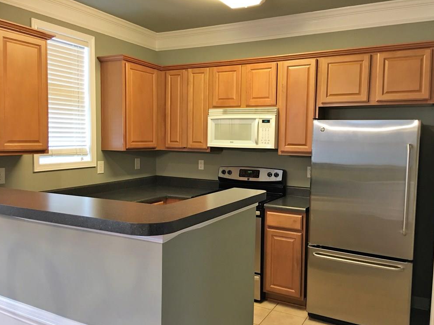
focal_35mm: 30
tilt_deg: -2.8
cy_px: 164
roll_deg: -0.2
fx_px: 376
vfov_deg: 46.8
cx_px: 221
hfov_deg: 60.0
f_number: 2.2
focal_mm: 4.15
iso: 64
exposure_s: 1/15
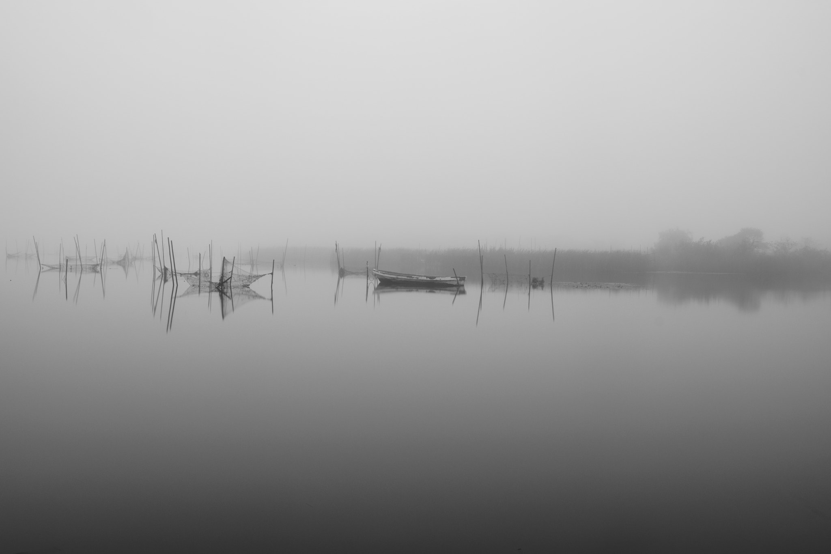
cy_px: 277
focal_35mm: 36
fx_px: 831
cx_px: 416
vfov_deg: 36.9
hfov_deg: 53.1
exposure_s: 25
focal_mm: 24
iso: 50
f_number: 11
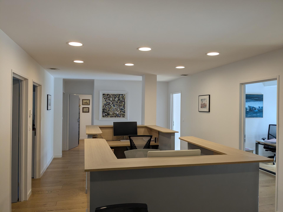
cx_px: 142
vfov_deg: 51.4
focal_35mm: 27
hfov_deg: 65.3
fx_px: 221
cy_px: 106
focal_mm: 4.38
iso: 51
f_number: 1.73
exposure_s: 1/282
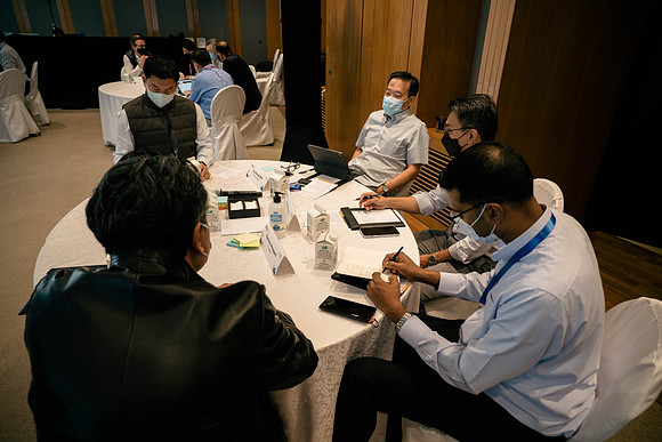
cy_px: 221
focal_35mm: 23
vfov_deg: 55.4
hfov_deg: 76.4
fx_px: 421
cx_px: 331
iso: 400
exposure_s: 1/100
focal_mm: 11
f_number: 1.7
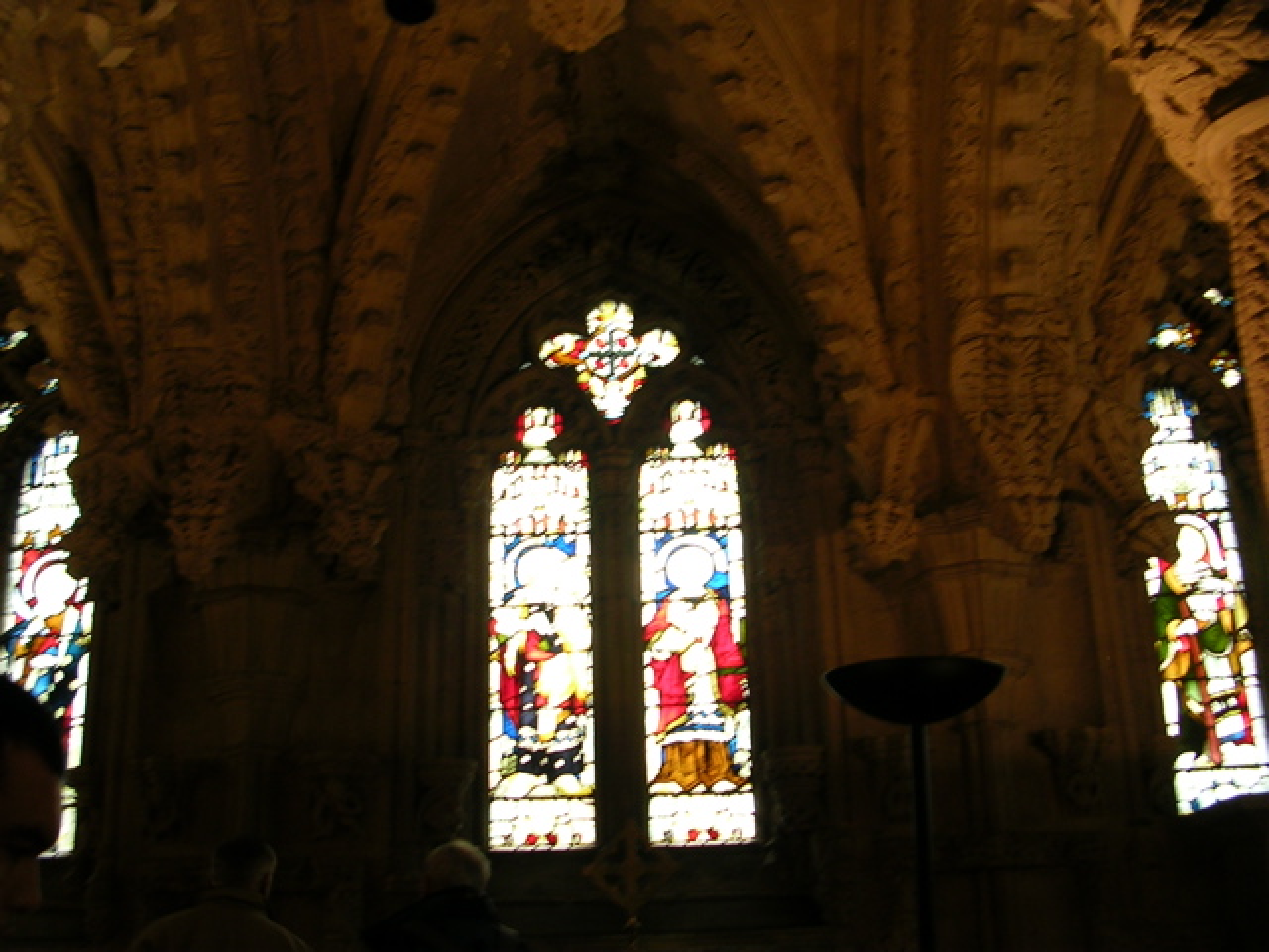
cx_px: 634
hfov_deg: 49.0
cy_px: 476
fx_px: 1393
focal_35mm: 38
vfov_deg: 37.7
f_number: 2.8
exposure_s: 1/13.3
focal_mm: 5.8
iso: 50
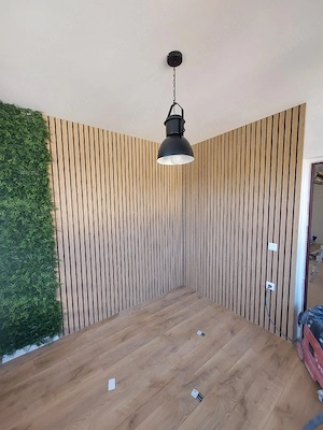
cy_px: 215
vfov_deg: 106.2
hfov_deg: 89.9
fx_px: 162
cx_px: 162
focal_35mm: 13
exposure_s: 1/50
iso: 160
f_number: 2.2
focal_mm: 1.42
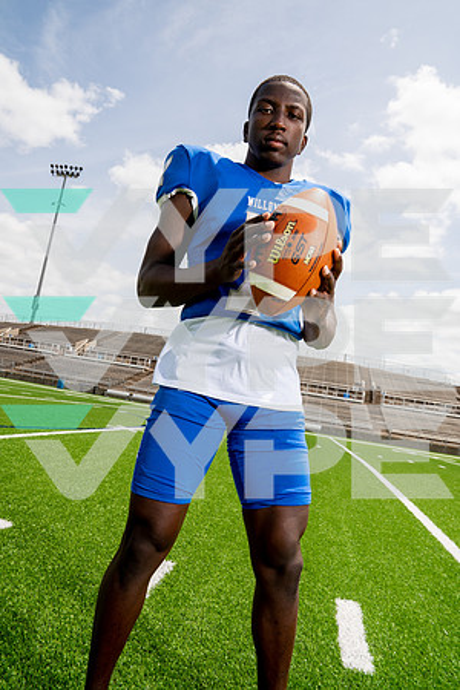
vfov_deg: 73.7
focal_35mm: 24
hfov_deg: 53.1
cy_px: 345
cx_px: 230
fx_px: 460
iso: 100
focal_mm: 24
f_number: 8
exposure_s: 1/250
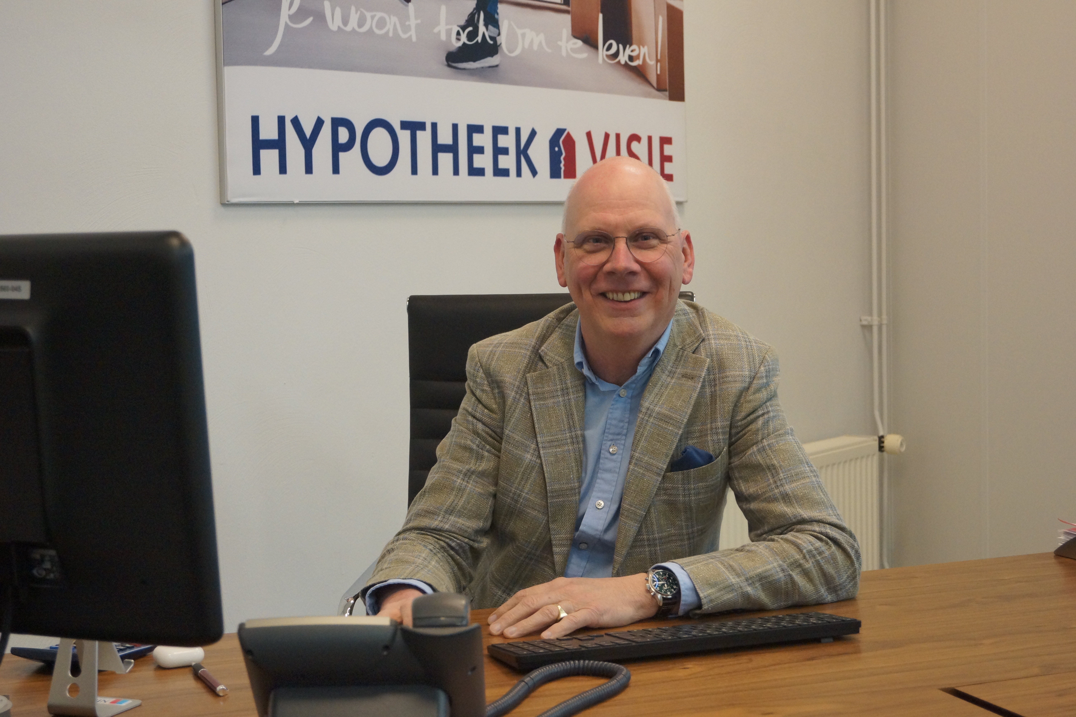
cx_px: 538
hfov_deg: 37.9
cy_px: 358
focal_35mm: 52
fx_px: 1569
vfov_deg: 25.8
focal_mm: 35
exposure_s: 1/160
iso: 1600
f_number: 5
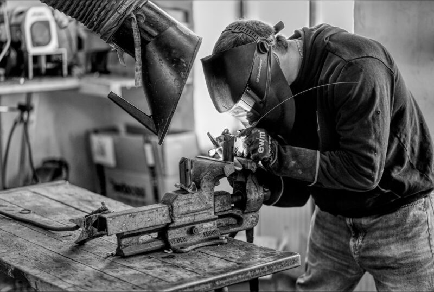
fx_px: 907
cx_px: 217
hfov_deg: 26.9
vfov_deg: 18.3
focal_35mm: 75
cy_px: 146
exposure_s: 1/250
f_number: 2
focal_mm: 75
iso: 320
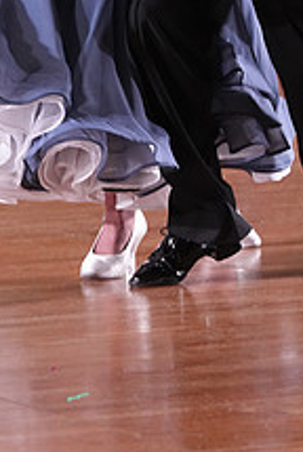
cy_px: -137
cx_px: 218
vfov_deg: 3.8
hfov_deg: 2.6
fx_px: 6783
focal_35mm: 539
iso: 4000
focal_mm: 200
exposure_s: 1/200
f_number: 5
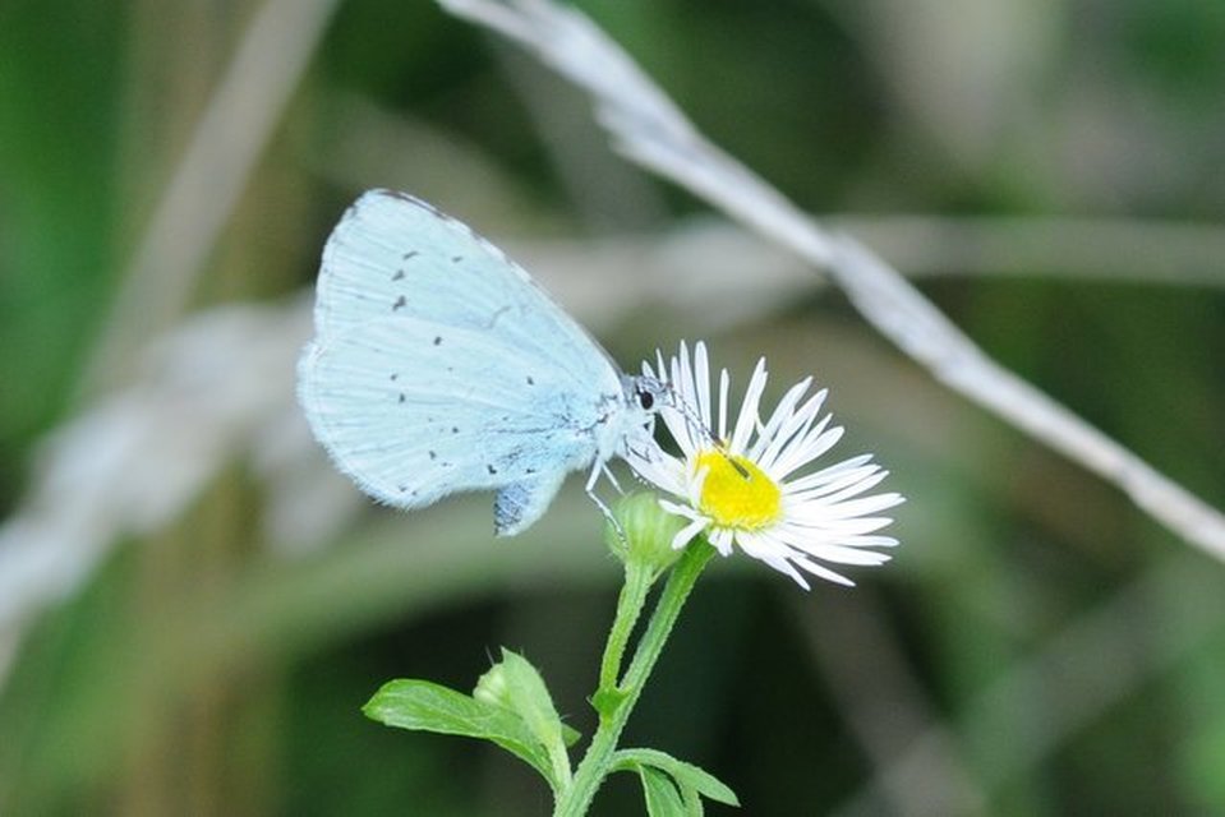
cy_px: 408
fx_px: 5361
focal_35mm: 158
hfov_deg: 13.0
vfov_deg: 8.7
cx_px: 612
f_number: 10
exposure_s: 1/200
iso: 500
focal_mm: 105
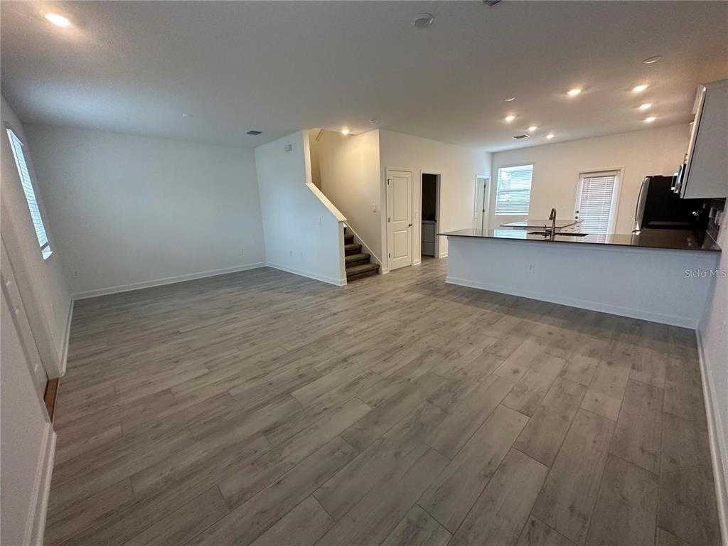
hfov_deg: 102.1
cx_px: 364
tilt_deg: -13.4
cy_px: 273
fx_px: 294
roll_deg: +2.2
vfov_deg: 85.7
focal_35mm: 14
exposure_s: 1/120
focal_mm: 2.22
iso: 250
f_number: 2.2
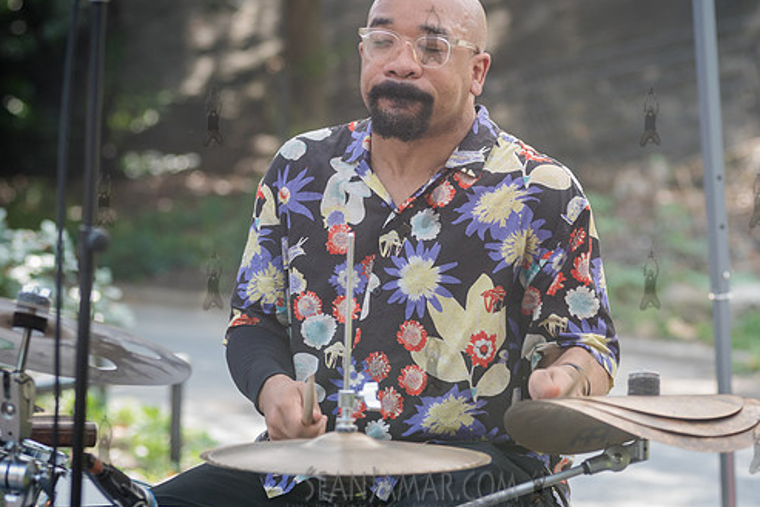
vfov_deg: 9.5
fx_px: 3041
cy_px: 178
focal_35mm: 144
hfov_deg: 14.2
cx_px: 361
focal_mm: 105
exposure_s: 1/200
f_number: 4
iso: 500
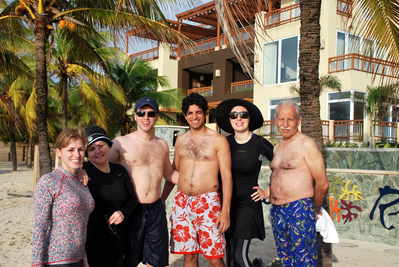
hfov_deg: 46.3
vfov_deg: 32.0
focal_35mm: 42
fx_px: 466
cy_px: 134
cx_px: 200
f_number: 8
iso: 100
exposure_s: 1/250
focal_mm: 28
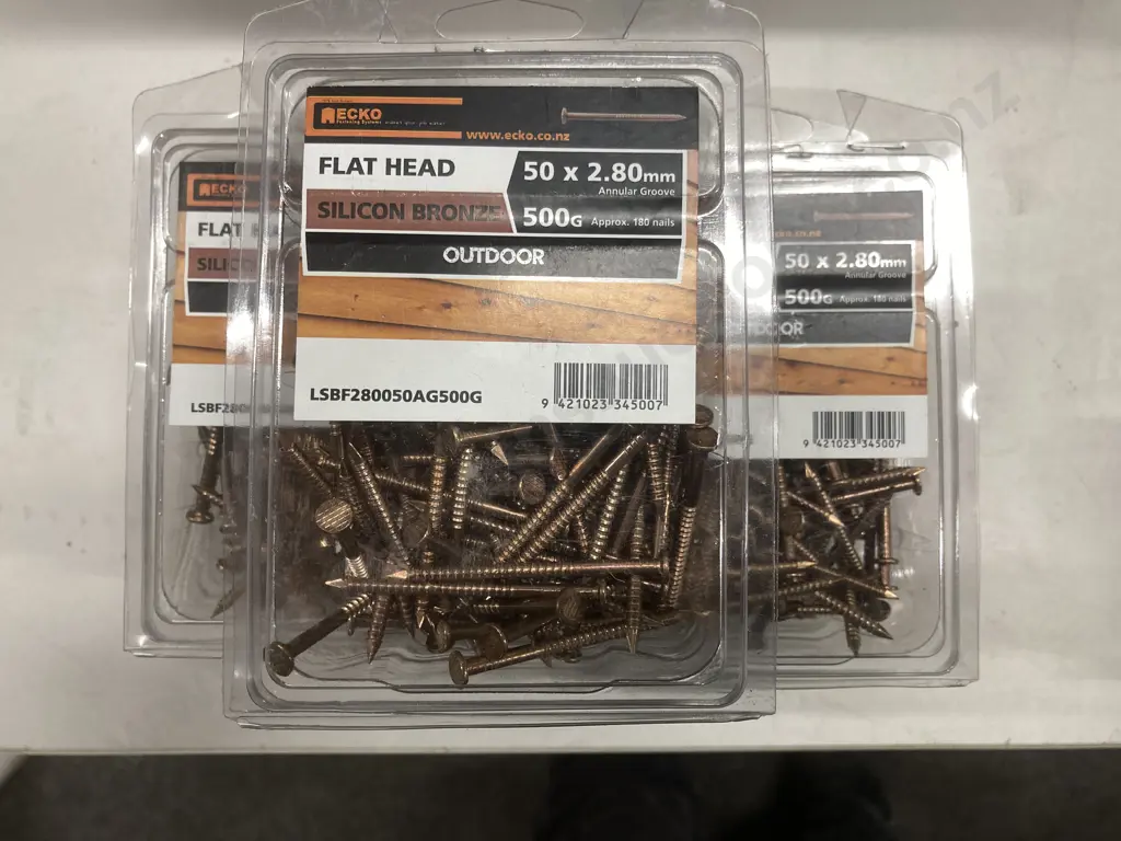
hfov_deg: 63.4
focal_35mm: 28
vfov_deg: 49.7
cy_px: 420
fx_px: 907
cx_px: 560
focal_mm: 3.99
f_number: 1.8
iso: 64
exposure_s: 1/50
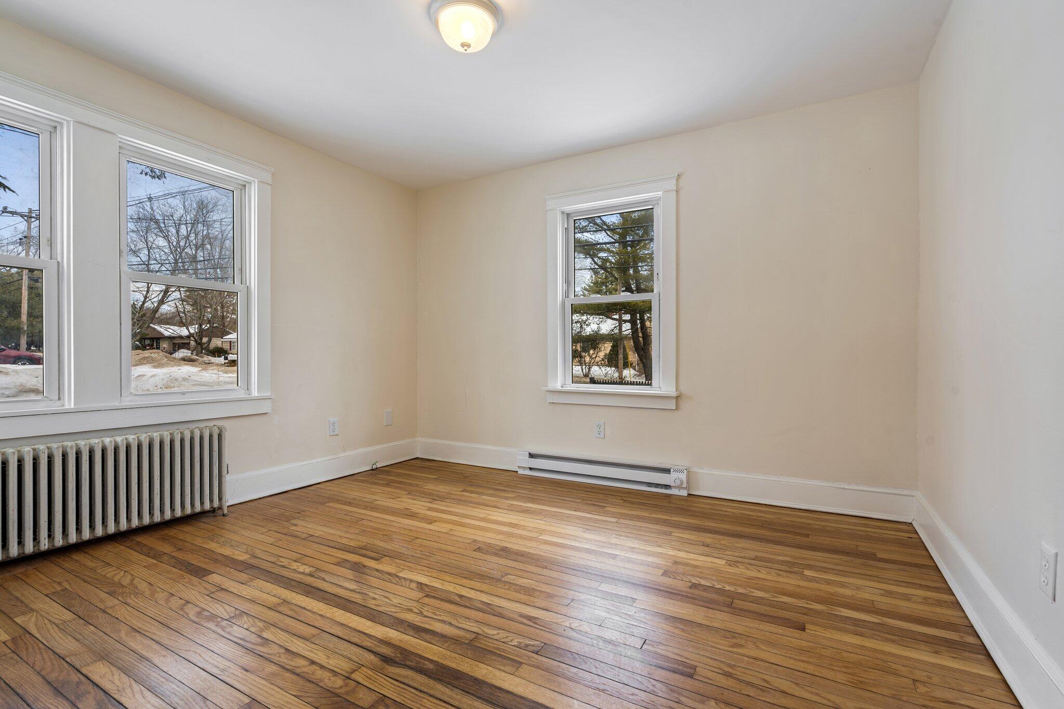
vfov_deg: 73.7
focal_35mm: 16
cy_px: 354
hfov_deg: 96.7
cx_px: 532
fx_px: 473
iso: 64
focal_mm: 16
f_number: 9
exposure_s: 1/1.25
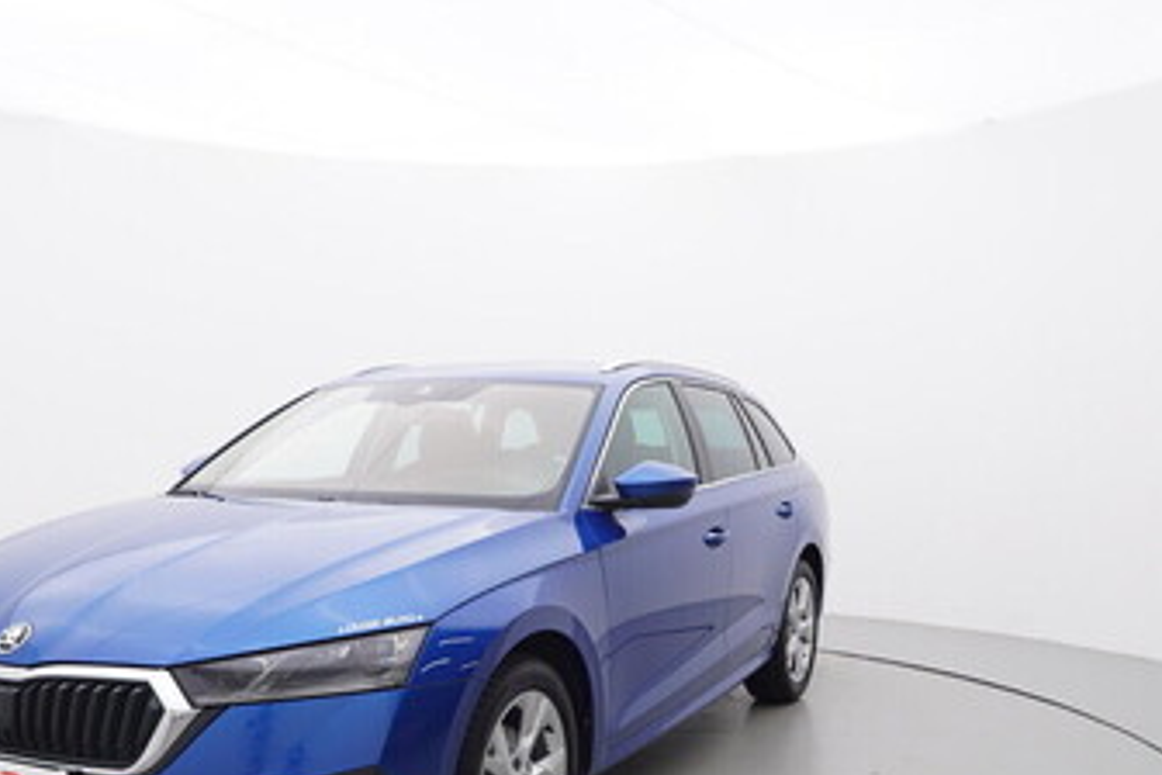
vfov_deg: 35.2
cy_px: 597
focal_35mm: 37
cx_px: 489
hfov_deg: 51.9
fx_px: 1188
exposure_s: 1/80
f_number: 5
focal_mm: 15
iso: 200
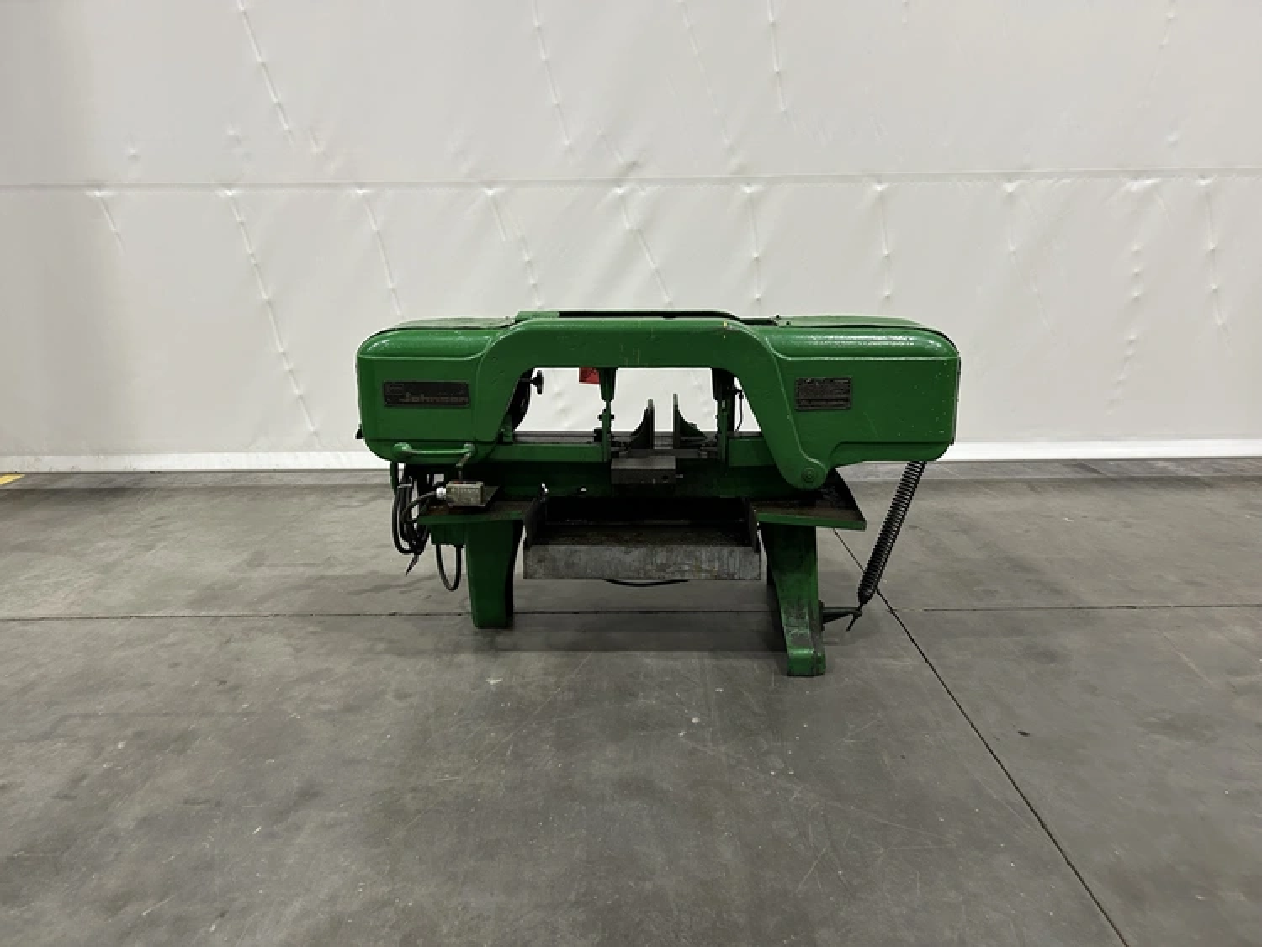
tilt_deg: -13.7
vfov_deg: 53.1
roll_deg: +1.4
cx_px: 631
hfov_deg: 67.3
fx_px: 948
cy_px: 474
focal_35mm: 26
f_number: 1.5
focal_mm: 5.7
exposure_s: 1/60
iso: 200
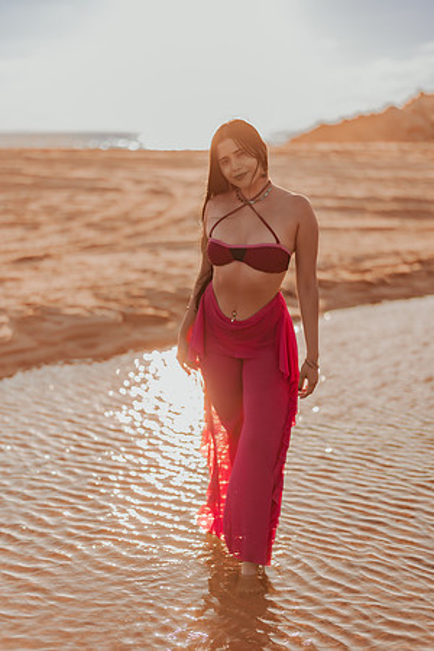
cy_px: 326
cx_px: 217
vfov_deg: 34.5
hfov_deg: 23.4
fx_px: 1049
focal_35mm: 58
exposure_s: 1/5000
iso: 100
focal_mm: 58
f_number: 1.4
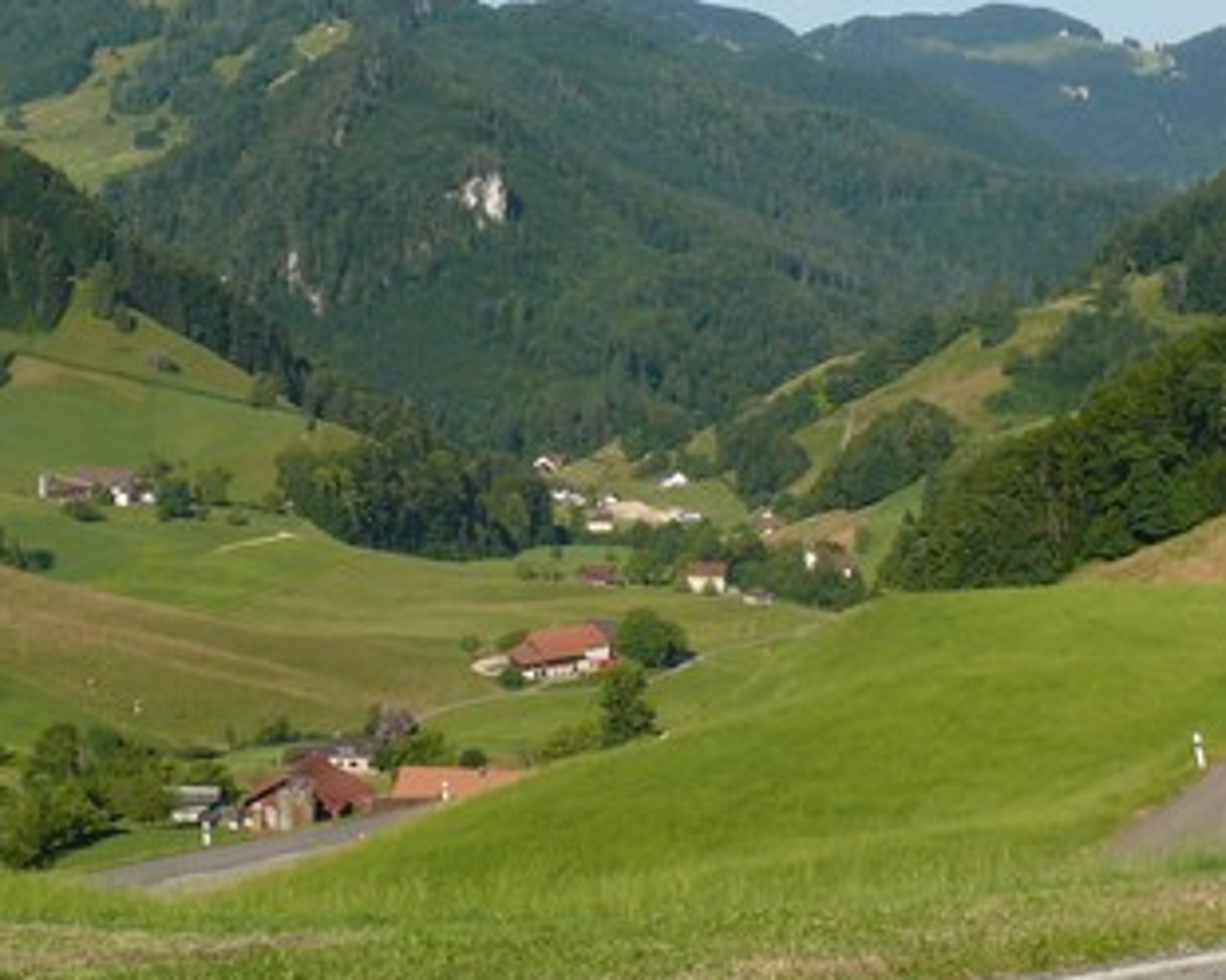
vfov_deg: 16.4
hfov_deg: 20.3
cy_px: 403
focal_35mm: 94
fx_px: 3411
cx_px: 437
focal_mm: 7.4
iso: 100
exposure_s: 1/500
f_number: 5.6
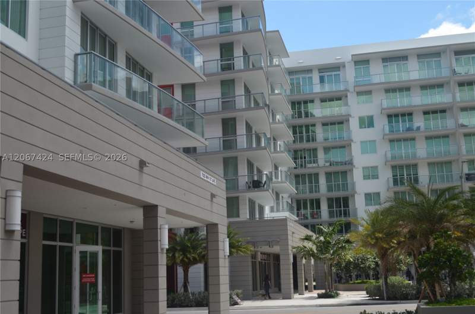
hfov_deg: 41.2
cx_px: 238
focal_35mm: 48
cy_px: 157
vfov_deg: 27.9
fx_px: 632
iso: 200
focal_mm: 32
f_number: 7.1
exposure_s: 1/200
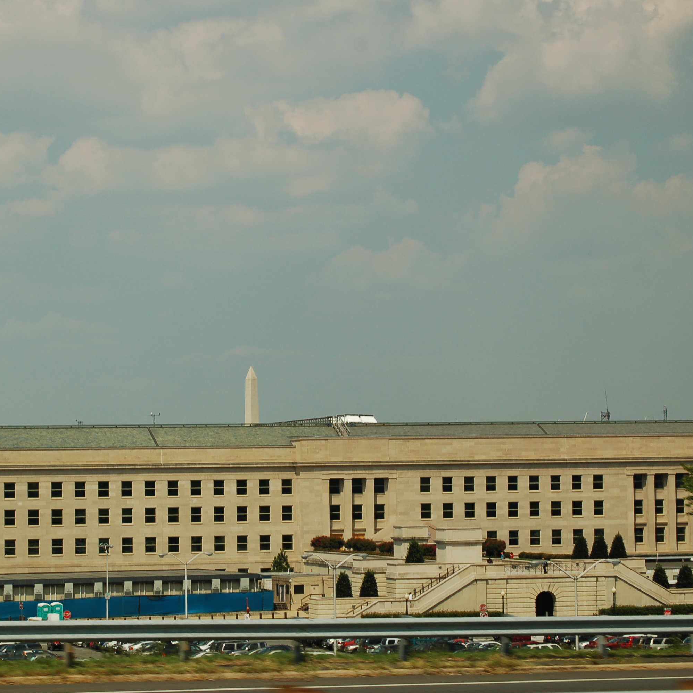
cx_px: 258
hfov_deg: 16.5
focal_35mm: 106
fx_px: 2393
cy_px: 347
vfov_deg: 16.5
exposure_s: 1/200
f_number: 7.1
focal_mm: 55
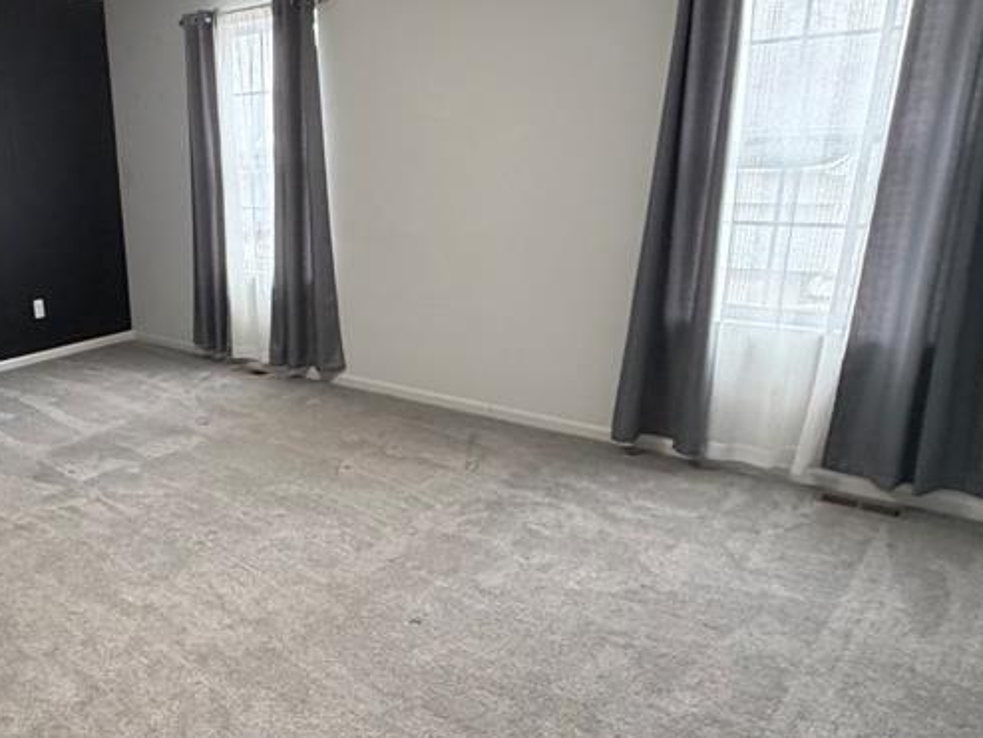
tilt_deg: -12.7
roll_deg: +2.6
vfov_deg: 48.3
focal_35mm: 29
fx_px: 824
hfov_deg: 58.4
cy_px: 380
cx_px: 243
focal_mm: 2.22
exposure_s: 1/60
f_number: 2.2
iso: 320
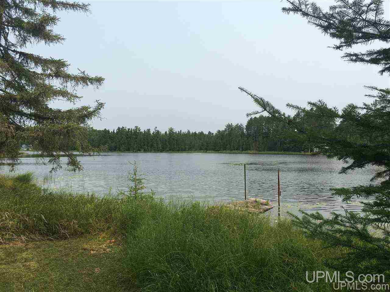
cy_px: 146
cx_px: 195
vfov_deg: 48.2
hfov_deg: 61.7
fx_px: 327
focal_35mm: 29
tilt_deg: +2.1
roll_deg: +0.0
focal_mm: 4.15
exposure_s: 1/1709
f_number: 2.2
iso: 25
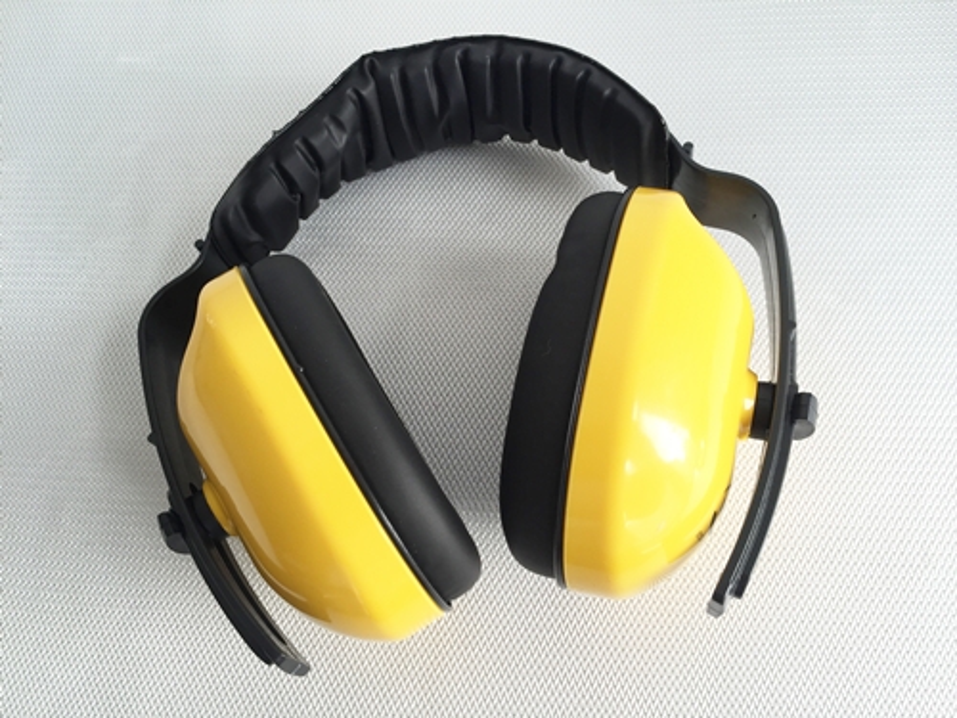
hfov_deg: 61.7
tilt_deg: -72.0
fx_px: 802
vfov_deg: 48.2
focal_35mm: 29
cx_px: 478
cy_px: 359
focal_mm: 4.15
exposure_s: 1/100
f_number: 2.2
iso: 40
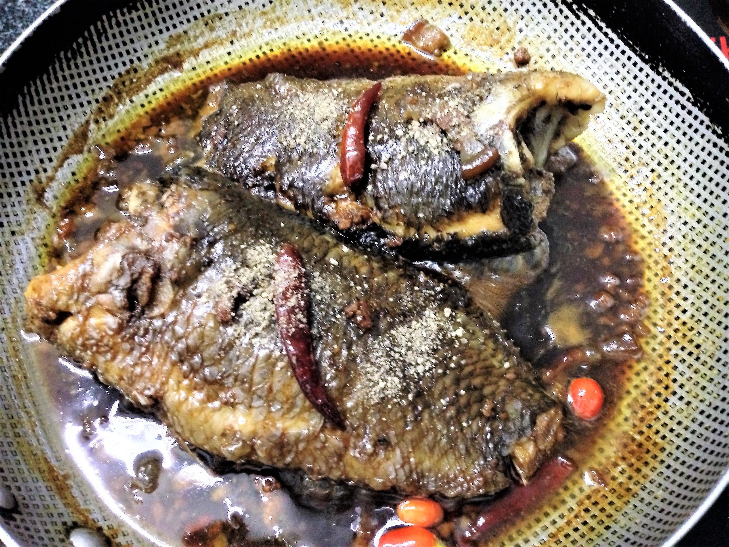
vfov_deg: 42.9
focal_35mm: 33
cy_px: 274
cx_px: 364
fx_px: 695
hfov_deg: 55.4
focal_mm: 4.12
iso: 640
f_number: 2.4
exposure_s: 1/15
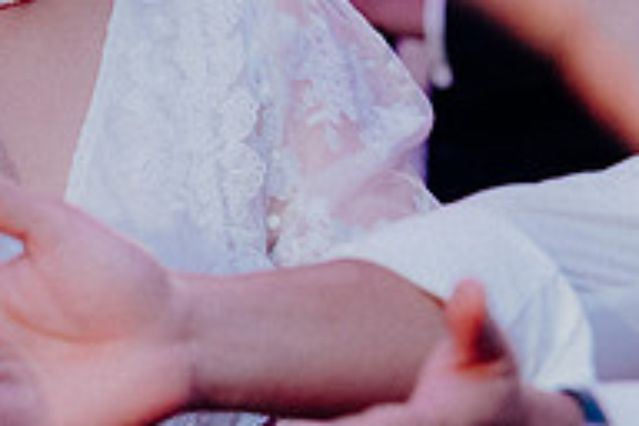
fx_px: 5644
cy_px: 85
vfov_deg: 4.3
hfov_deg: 6.5
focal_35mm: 318
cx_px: 70
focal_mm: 70
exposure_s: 1/160
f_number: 3.5
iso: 2000
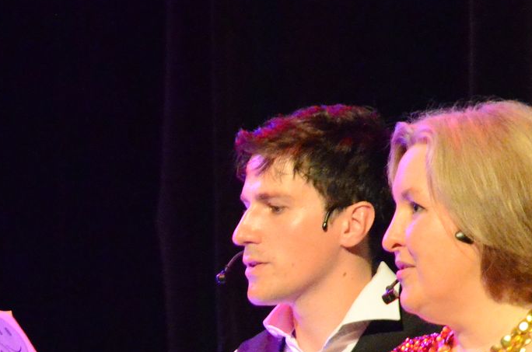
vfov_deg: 1.9
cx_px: 140
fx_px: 10544
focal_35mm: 715
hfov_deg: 2.9
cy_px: 234
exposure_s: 1/50
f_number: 6.3
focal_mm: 200
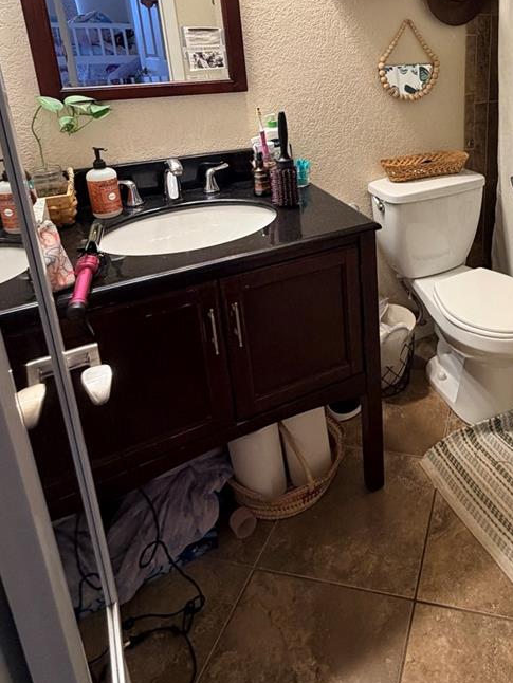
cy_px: 181
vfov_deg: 63.8
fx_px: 513
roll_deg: +0.3
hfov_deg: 49.3
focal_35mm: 26
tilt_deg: -16.7
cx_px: 425
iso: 200
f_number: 2.2
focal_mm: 2.22
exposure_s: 1/60
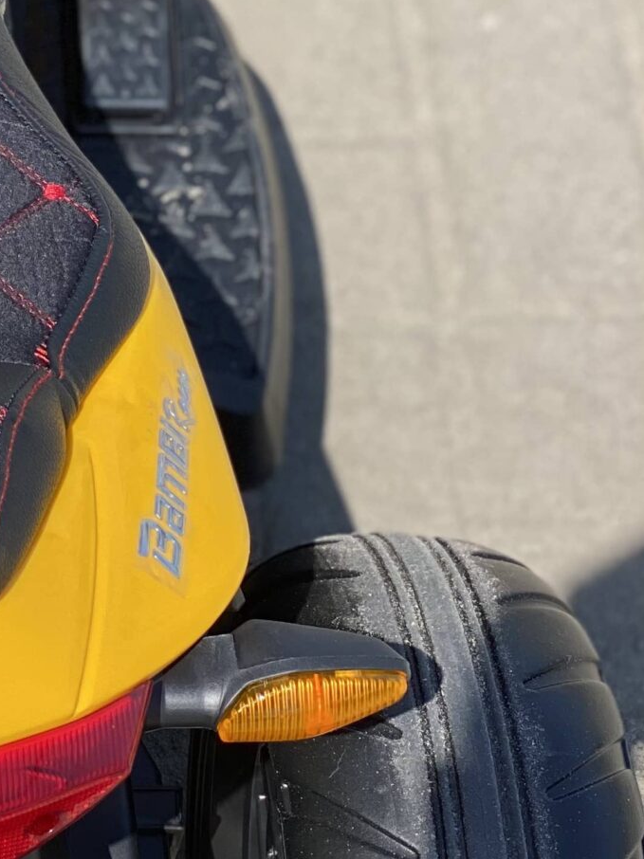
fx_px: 3648
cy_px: -5
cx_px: -264
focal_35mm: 147
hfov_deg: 9.8
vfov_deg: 13.3
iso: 20
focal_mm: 6
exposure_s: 1/1261
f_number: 2
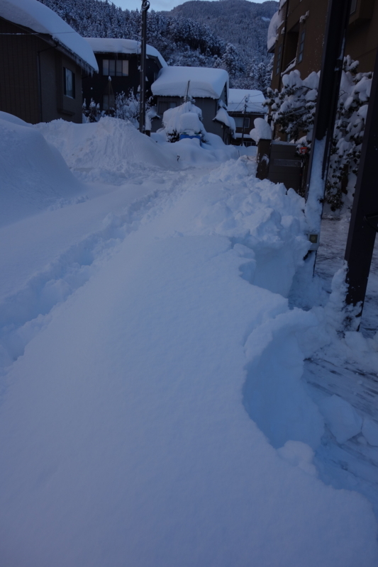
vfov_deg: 65.5
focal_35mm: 28
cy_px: 284
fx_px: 441
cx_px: 189
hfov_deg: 46.4
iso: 125
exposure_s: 1/125
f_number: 5.6
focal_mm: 10.4
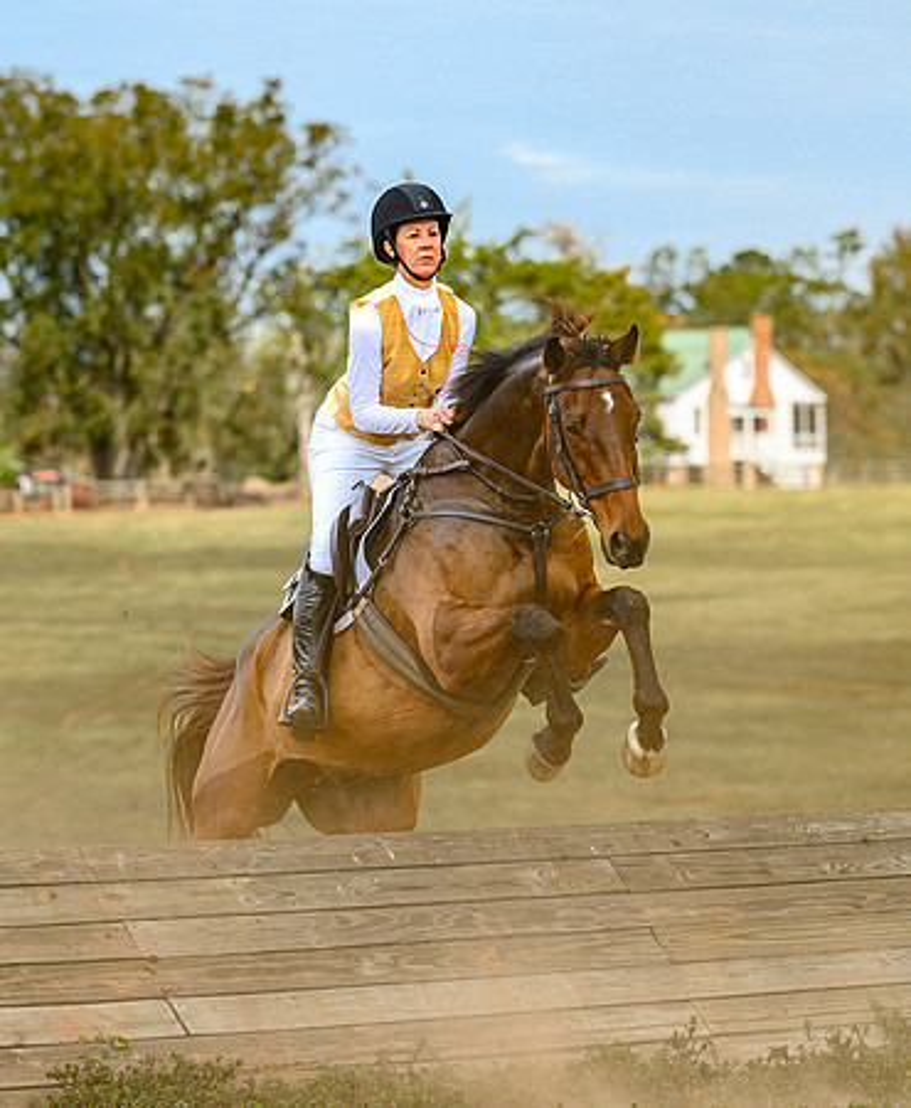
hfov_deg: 7.3
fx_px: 7117
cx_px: 463
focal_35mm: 215
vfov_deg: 8.9
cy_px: 623
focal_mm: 120
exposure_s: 1/1000
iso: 400
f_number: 3.5
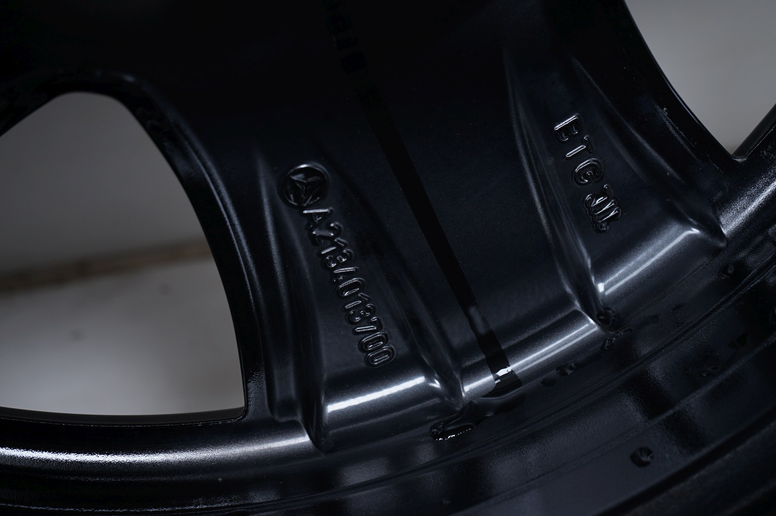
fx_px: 1357
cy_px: 258
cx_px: 388
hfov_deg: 31.9
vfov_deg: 21.5
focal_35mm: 63
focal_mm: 63
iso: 250
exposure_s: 1/125
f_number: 7.1
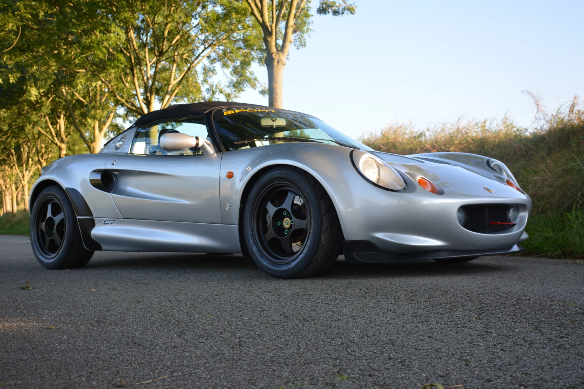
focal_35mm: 48
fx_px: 779
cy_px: 194
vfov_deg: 28.1
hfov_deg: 41.1
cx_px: 292
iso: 200
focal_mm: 32
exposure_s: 1/160
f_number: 6.3
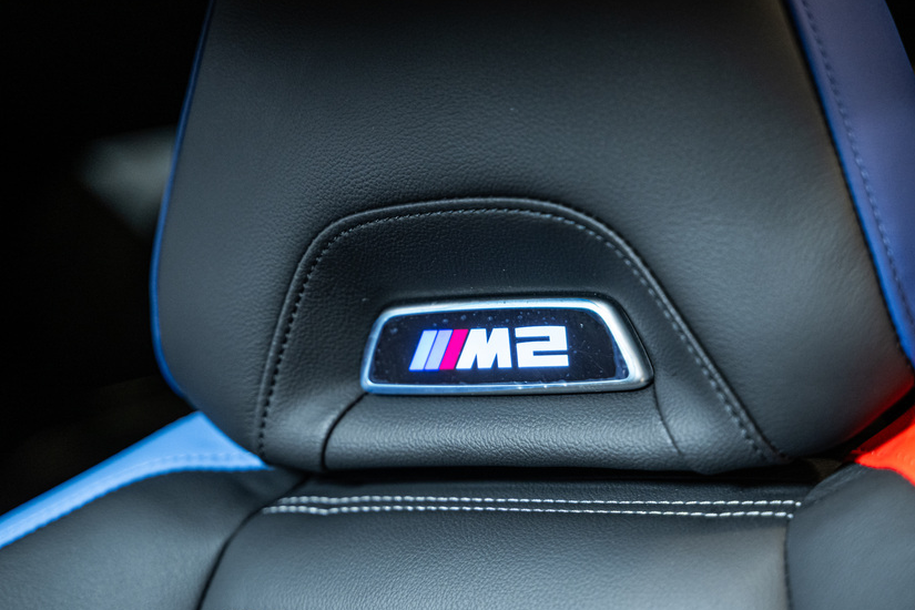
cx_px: 505
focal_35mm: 93
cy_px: 364
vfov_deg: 14.7
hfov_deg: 21.9
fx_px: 2364
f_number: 2.8
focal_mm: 75
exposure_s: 1/160
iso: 1600
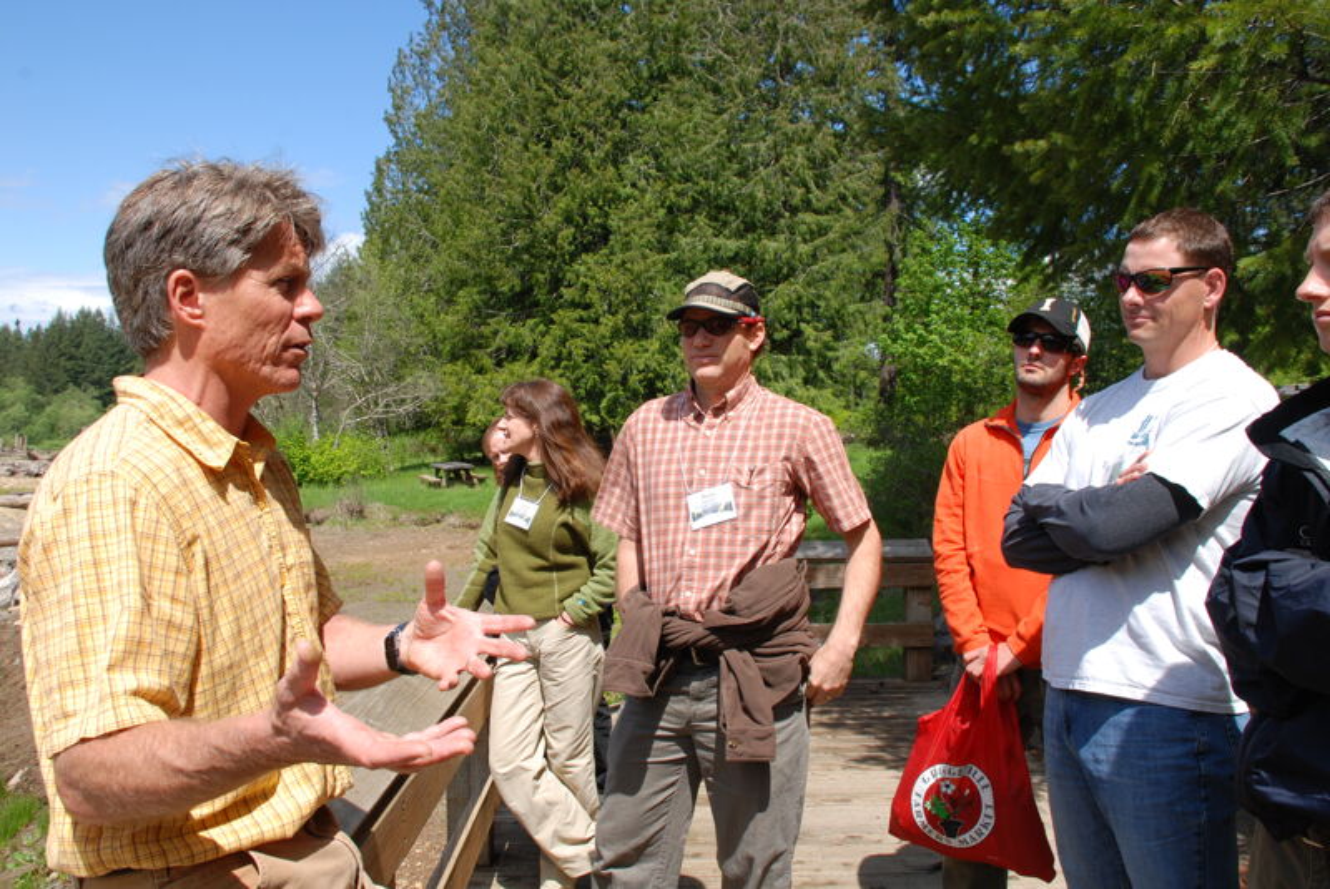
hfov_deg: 61.9
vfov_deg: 43.7
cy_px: 444
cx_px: 665
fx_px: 1109
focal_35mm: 30
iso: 160
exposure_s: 1/125
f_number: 10
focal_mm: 20
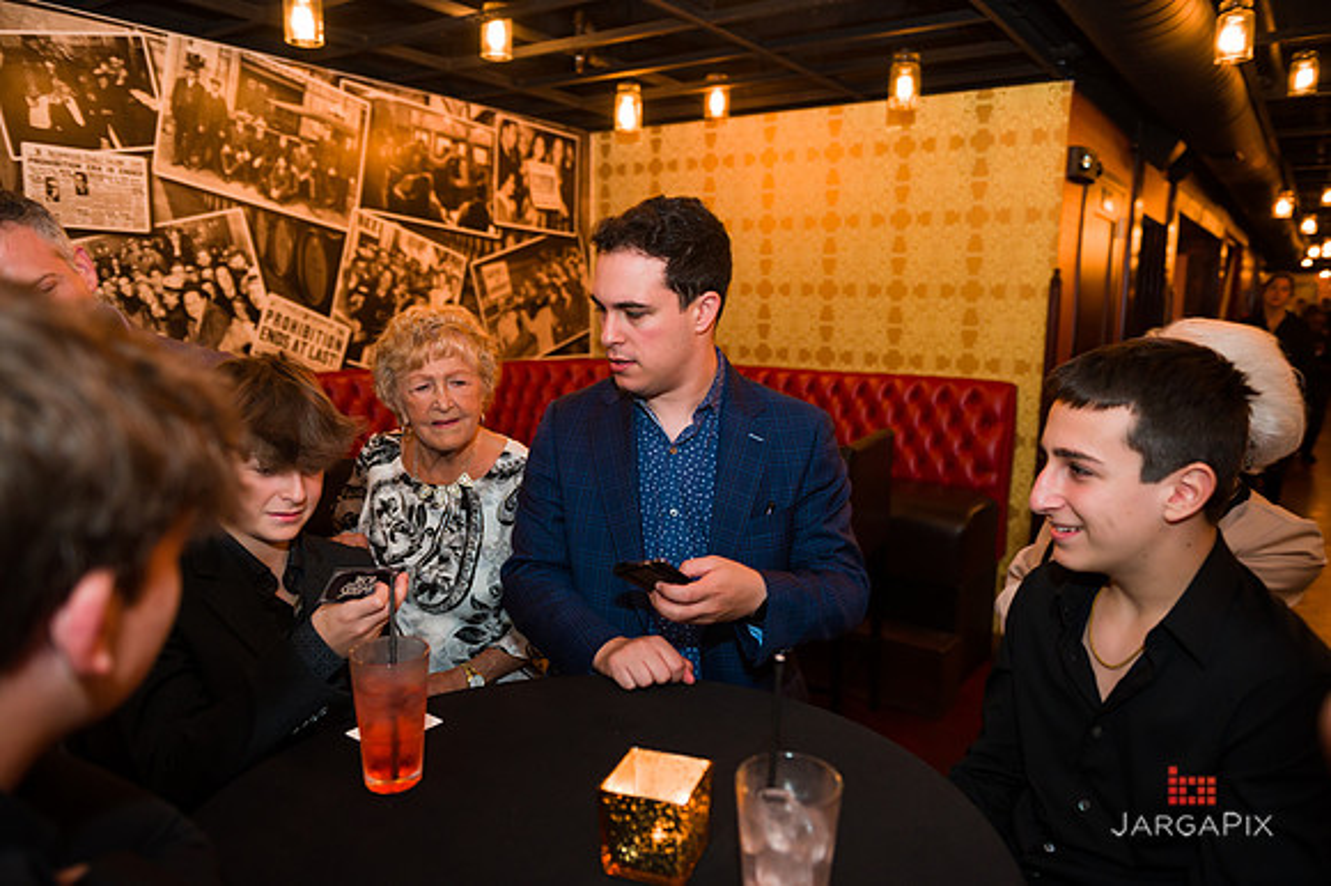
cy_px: 443
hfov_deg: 72.2
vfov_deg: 51.8
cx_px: 666
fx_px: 912
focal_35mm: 25
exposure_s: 1/200
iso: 1250
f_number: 3.2
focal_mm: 24
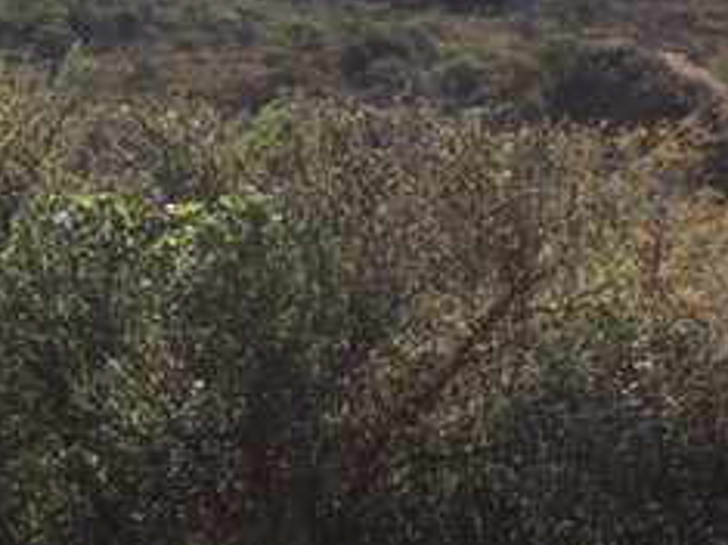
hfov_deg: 23.9
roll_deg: +0.6
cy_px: 393
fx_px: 1661
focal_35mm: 79
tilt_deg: -12.7
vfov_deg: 18.6
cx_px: 688
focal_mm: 4.15
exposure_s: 1/1166
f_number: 2.2
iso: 25
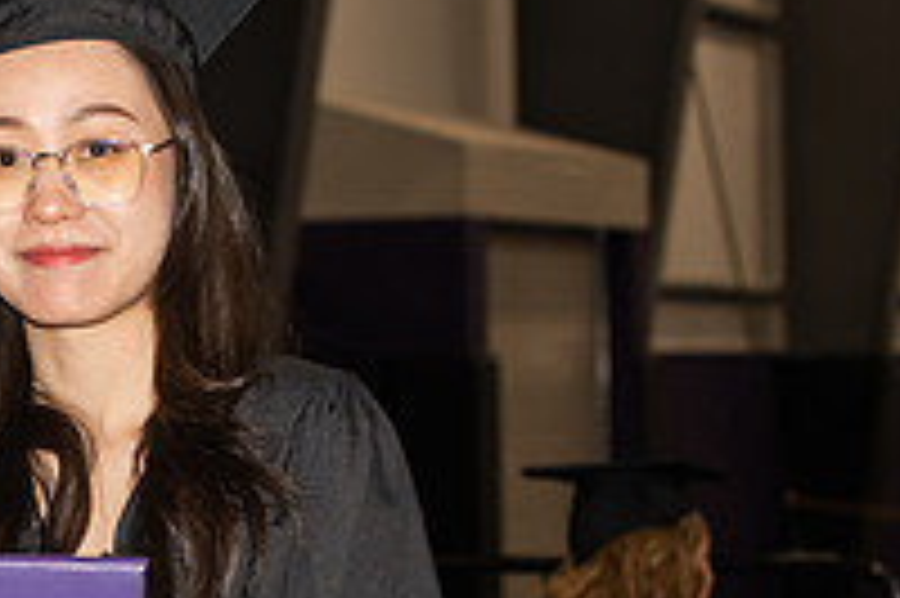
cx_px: -153
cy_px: 546
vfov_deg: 6.7
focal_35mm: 203
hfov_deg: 10.0
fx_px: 5071
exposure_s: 1/200
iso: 1000
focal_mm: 70
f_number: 5.6
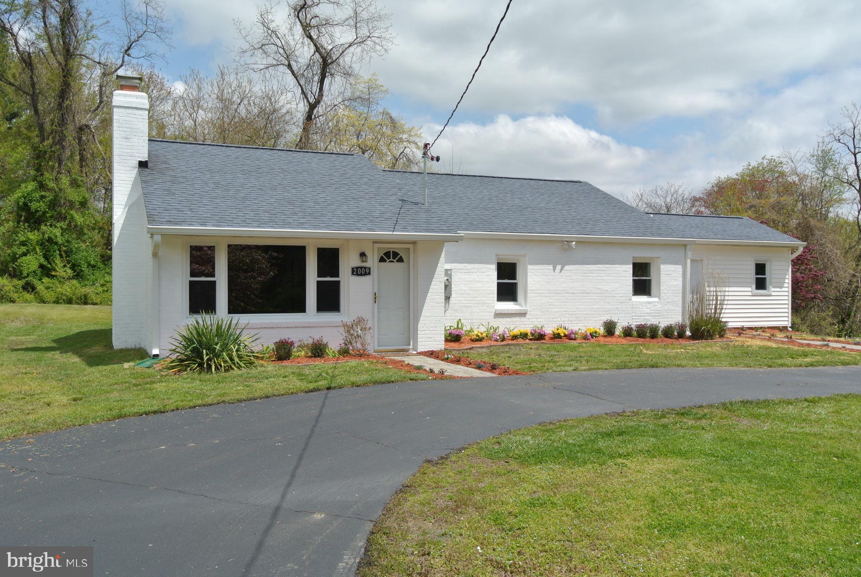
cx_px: 430
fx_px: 766
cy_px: 288
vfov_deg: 41.2
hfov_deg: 58.7
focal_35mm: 32
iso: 100
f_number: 5.6
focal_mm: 11.9
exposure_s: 1/640
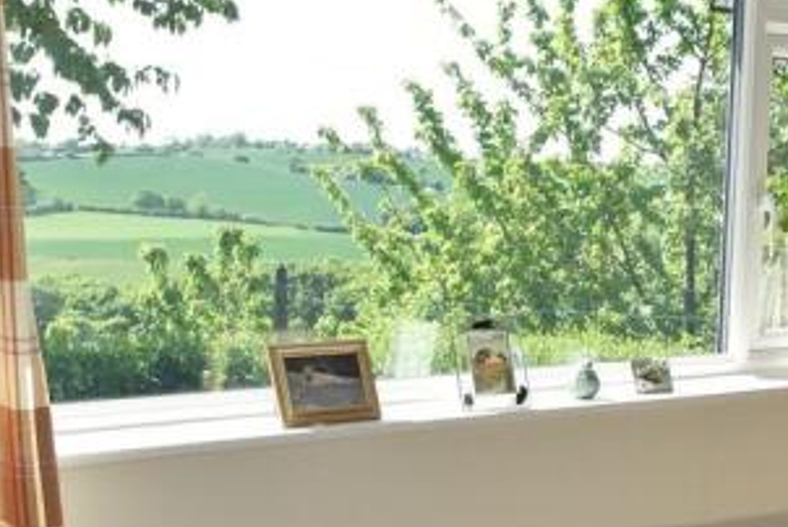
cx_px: 474
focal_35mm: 65
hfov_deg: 30.8
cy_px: 552
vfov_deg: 20.2
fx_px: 1424
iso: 100
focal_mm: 20
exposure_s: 1/100
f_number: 5
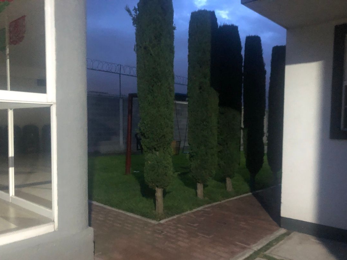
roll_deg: +1.2
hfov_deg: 58.3
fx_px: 311
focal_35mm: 31
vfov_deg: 45.4
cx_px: 188
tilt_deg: -5.6
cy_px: 144
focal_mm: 4
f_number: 1.8
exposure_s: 1/4
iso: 125
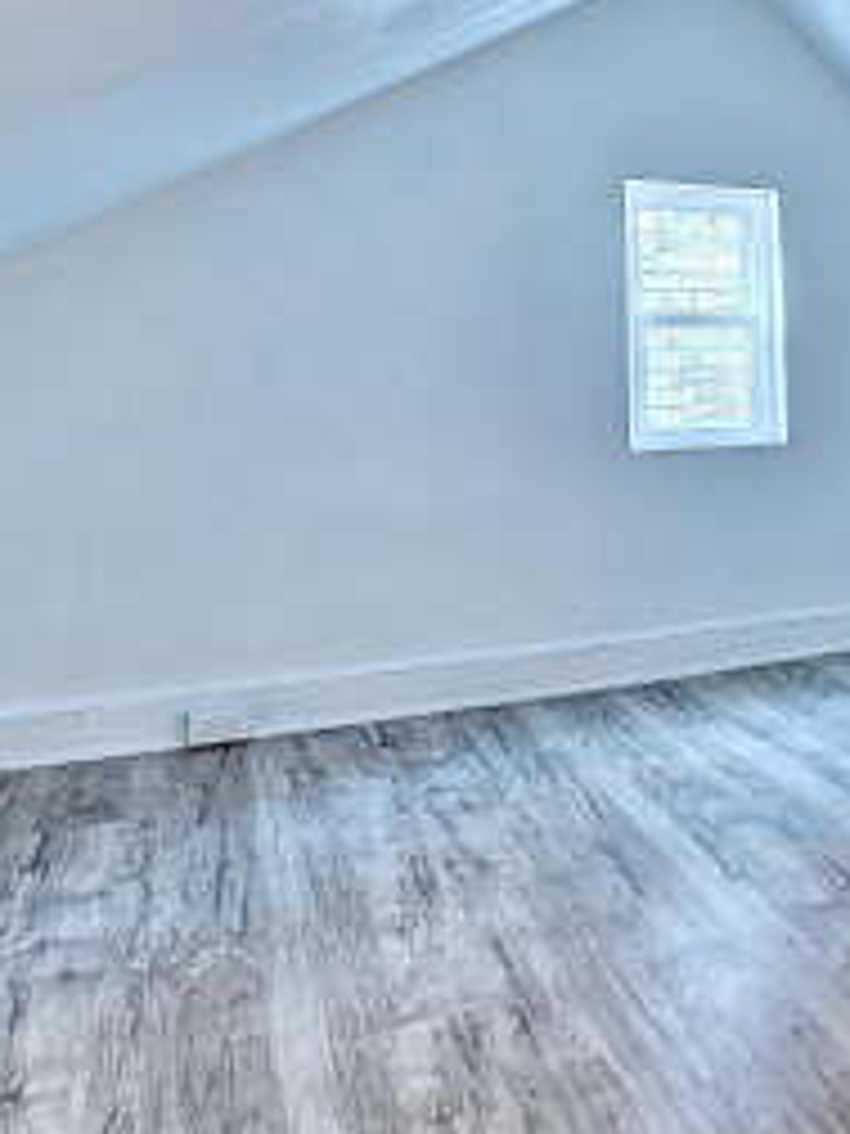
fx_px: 1310
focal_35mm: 40
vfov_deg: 46.2
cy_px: 396
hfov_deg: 27.3
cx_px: 1214
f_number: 8
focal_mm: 14
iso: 200
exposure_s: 1.3
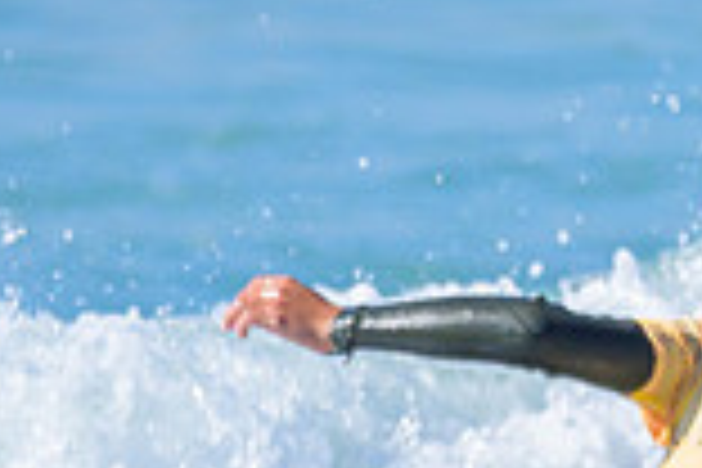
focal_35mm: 4076
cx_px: 1019
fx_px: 79476
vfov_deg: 0.3
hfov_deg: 0.5
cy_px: 580
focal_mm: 800
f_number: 6.3
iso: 400
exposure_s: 1/2000
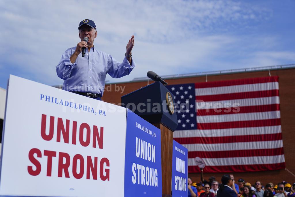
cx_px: 148
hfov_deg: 41.1
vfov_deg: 28.1
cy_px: 98
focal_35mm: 48
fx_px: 393
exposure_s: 1/2000
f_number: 2.8
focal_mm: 48
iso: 64
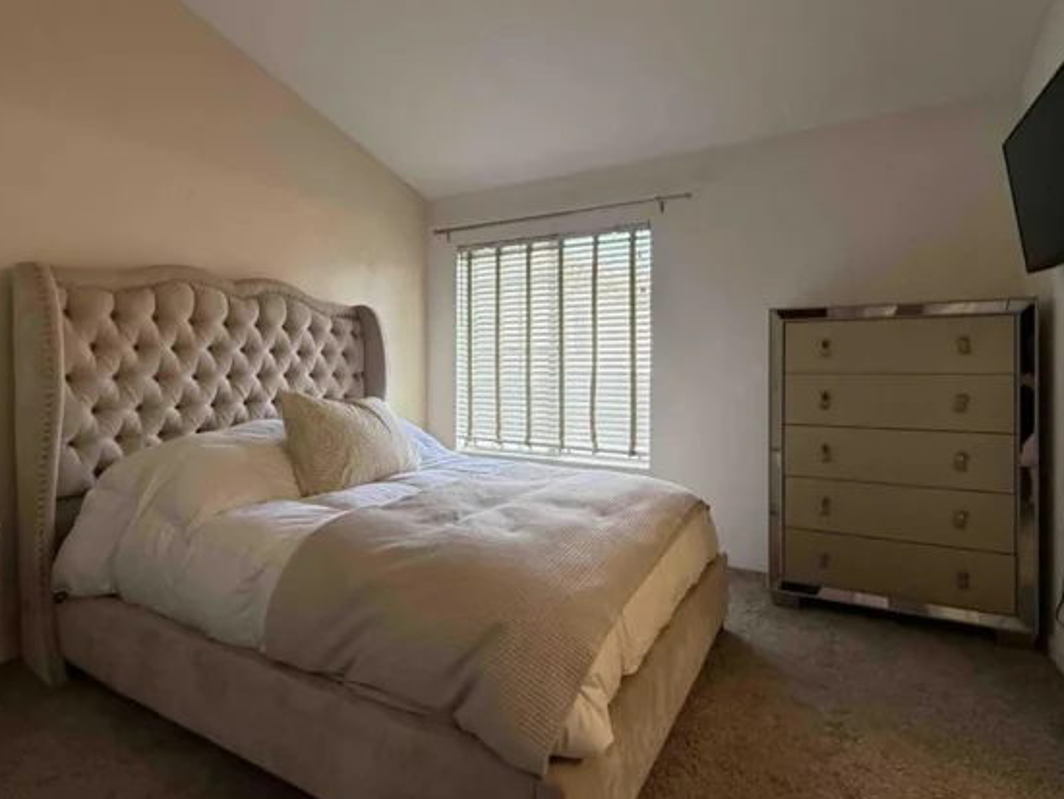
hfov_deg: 84.6
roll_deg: -0.1
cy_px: 371
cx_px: 510
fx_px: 584
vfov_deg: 68.6
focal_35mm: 19
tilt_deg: +0.1
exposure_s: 1/120
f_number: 2.2
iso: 160
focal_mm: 2.22
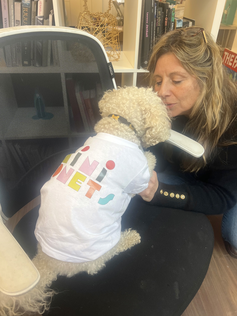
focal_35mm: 26
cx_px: 118
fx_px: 237
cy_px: 158
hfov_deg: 53.1
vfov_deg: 67.3
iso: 100
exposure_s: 1/100
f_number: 1.5
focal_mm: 5.7
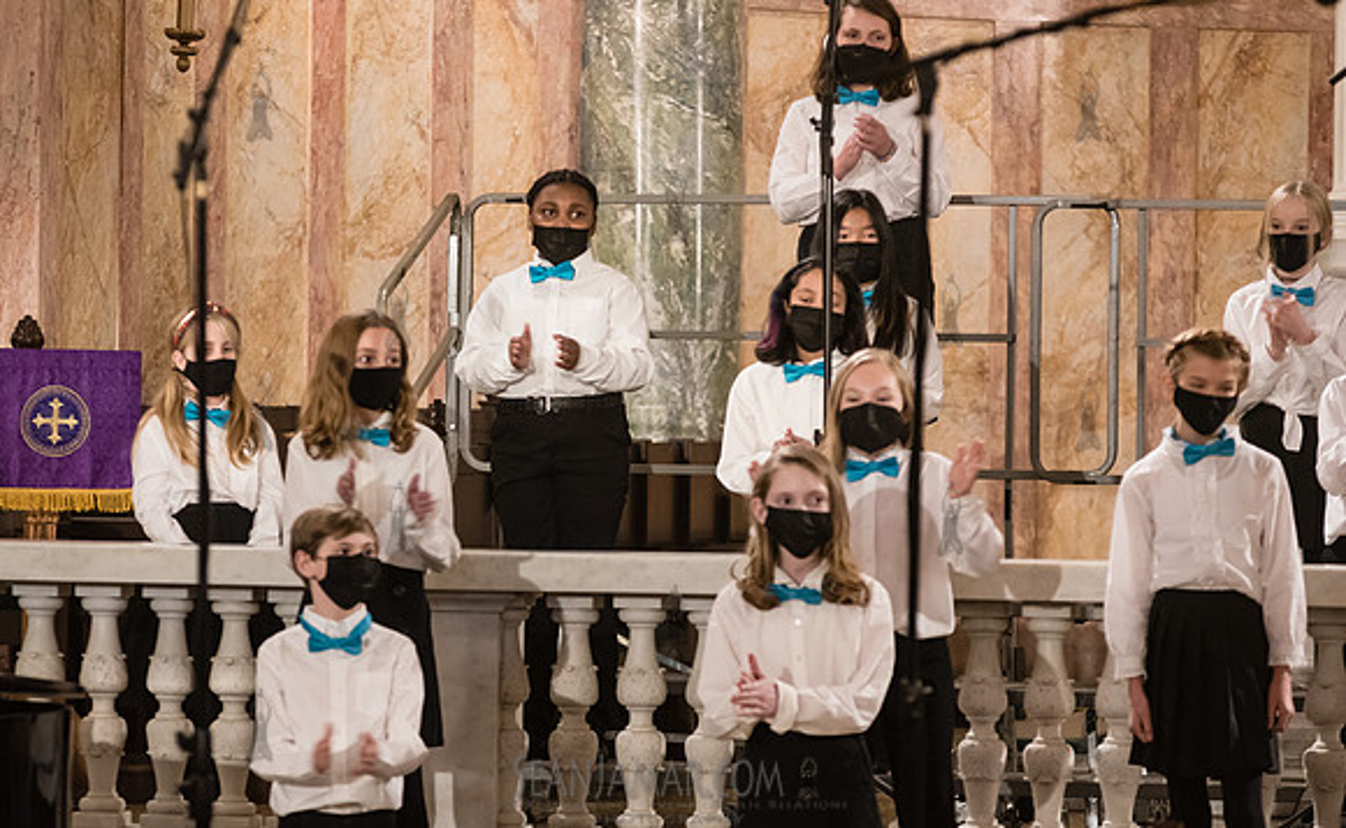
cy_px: 482
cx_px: 622
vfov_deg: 7.6
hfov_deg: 12.3
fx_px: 6236
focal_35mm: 171
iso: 4000
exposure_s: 1/125
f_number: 5
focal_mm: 155
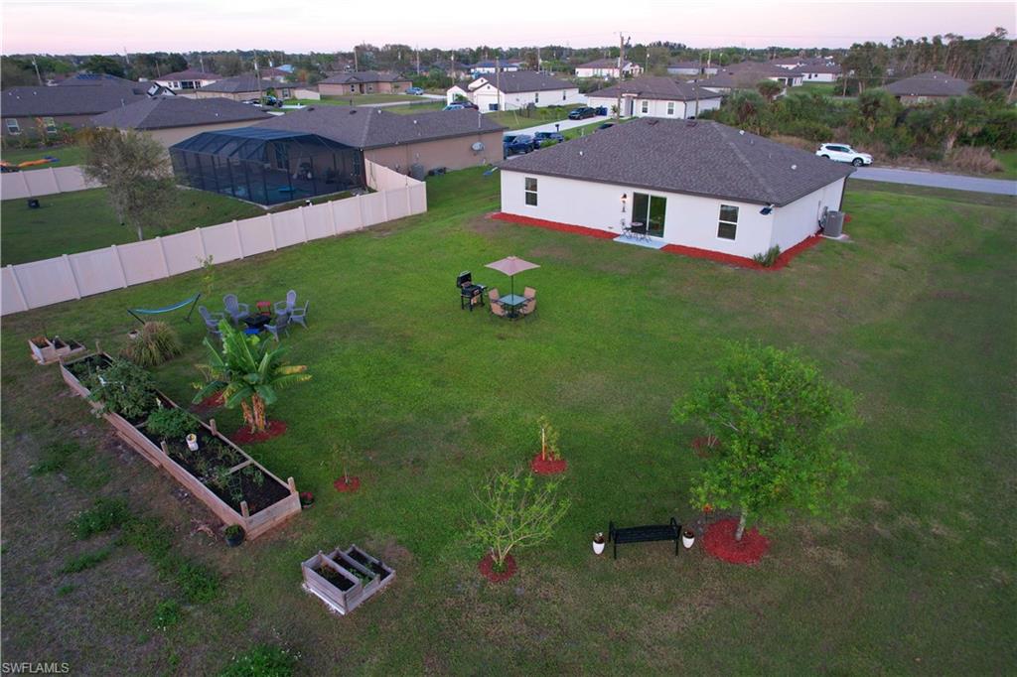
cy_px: 338
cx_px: 508
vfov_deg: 57.2
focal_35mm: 22
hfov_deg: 78.6
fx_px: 621
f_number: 2.8
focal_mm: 8.38
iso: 110
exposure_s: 1/30
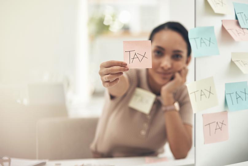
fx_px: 586
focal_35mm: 85
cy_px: 83
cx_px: 124
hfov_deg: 23.9
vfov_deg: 16.1
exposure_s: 1/250
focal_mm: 85
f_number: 2.2
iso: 100
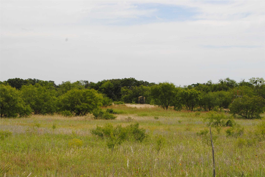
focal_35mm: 82
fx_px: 608
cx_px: 132
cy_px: 88
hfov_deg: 24.6
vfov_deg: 16.6
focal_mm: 55
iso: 100
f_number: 10
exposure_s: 1/200
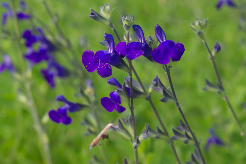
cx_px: 123
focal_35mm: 82
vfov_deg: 16.6
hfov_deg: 24.6
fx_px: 564
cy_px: 82
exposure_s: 1/320
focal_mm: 55
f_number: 10
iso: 1250
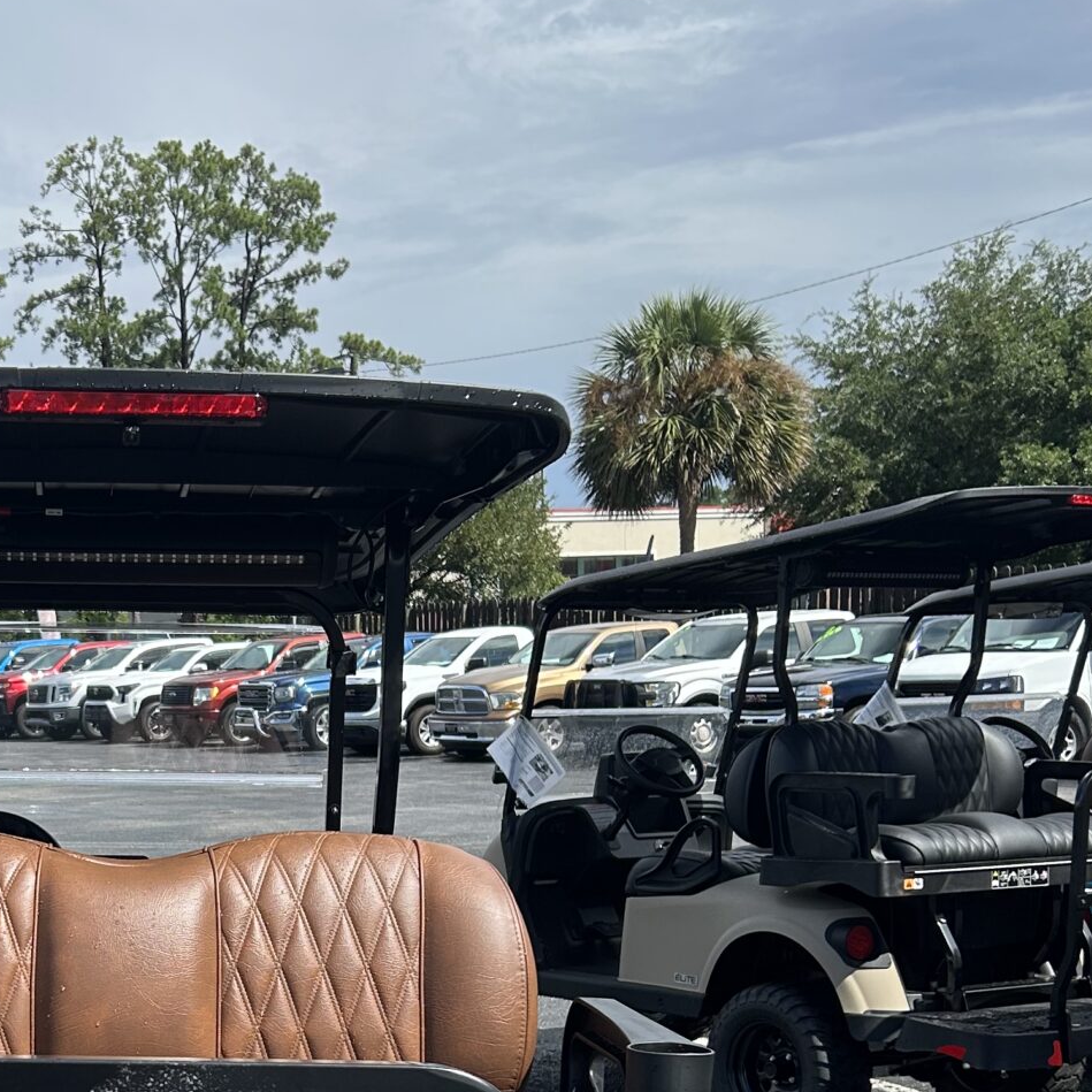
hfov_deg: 26.8
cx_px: 114
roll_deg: +3.1
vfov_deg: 26.6
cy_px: 1018
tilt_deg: -7.3
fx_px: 2213
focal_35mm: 62
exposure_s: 1/3704
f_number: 1.5
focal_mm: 5.7
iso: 50
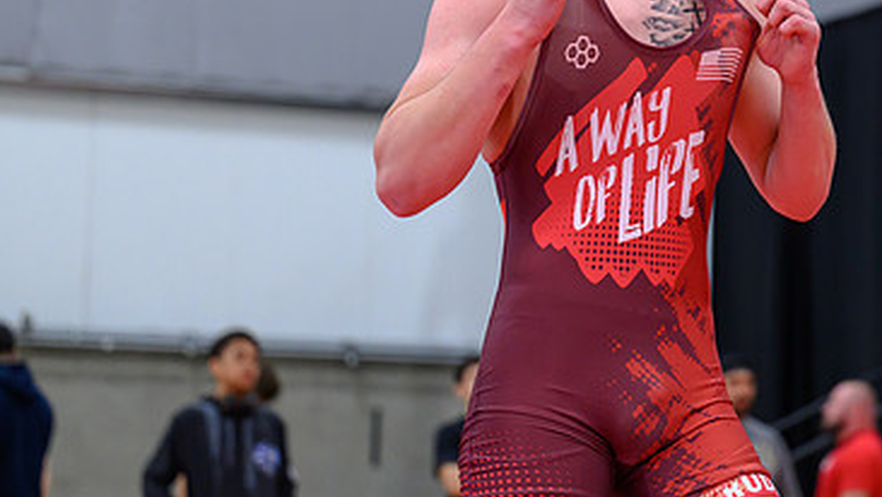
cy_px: 95
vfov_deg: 8.7
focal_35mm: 139
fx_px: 3251
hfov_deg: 15.4
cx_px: 647
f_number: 2.8
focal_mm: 70
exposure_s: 1/800
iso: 2200
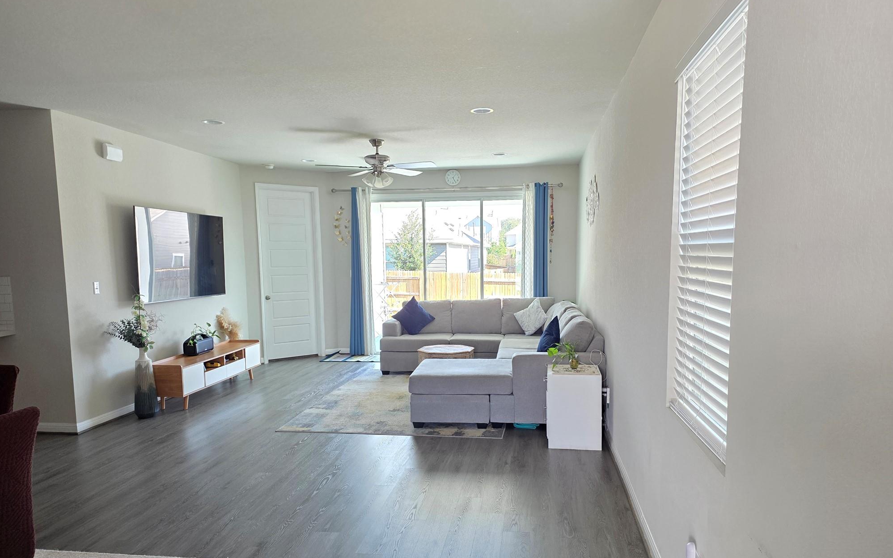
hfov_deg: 72.5
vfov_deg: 49.1
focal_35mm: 25
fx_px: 608
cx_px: 454
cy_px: 324
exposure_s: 1/120
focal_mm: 6.25
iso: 320
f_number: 1.7
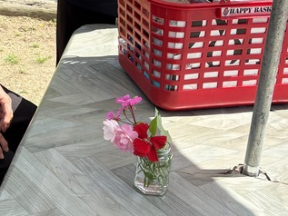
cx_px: -47
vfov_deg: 17.4
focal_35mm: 82
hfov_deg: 22.2
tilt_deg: -17.6
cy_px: -24
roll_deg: -0.2
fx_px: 682
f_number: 1.6
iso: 50
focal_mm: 5.96
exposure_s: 1/1364
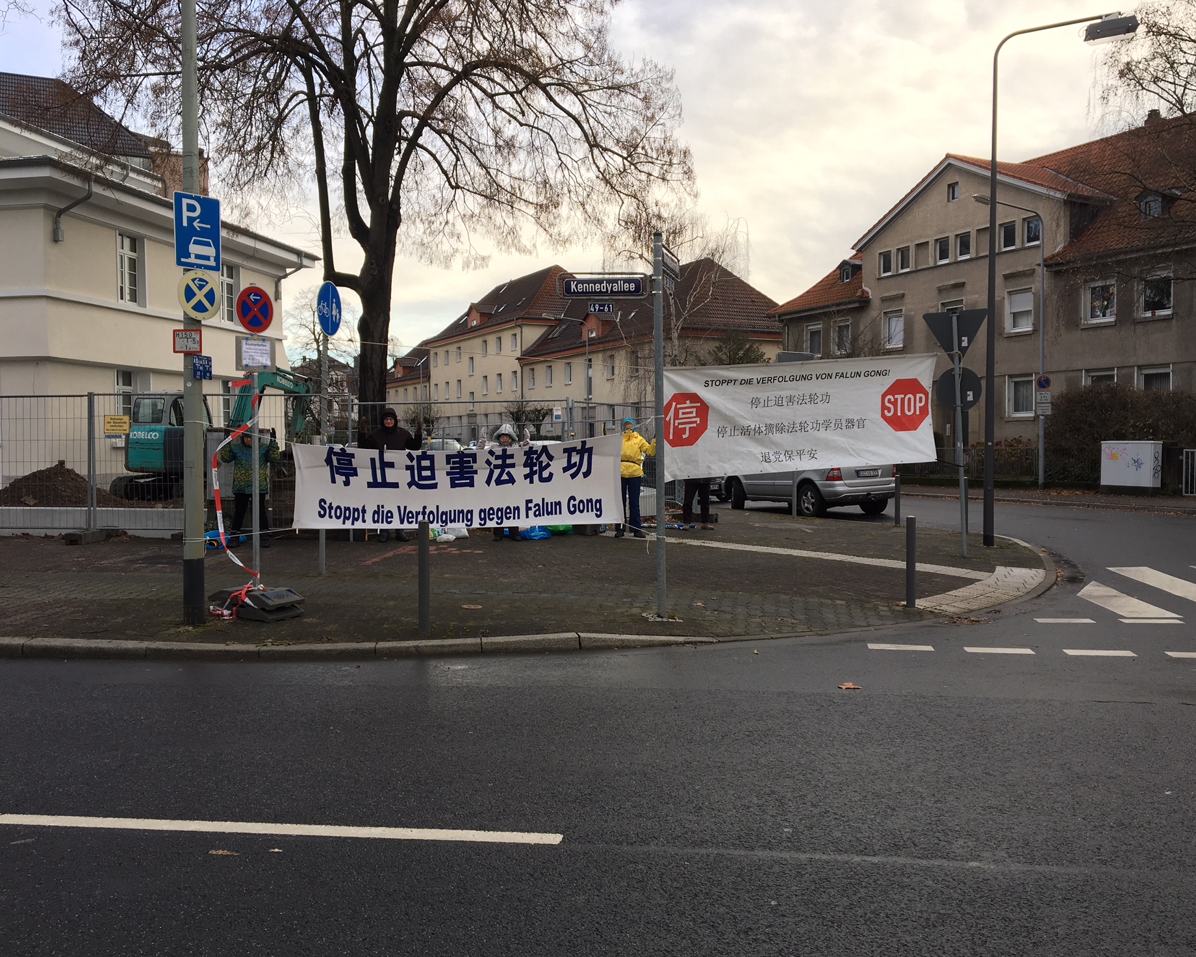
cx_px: 605
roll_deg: +0.2
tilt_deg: -0.3
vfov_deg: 47.1
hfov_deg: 57.2
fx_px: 1097
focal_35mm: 31
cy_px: 476
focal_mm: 4.15
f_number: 2.2
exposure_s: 1/255
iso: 25
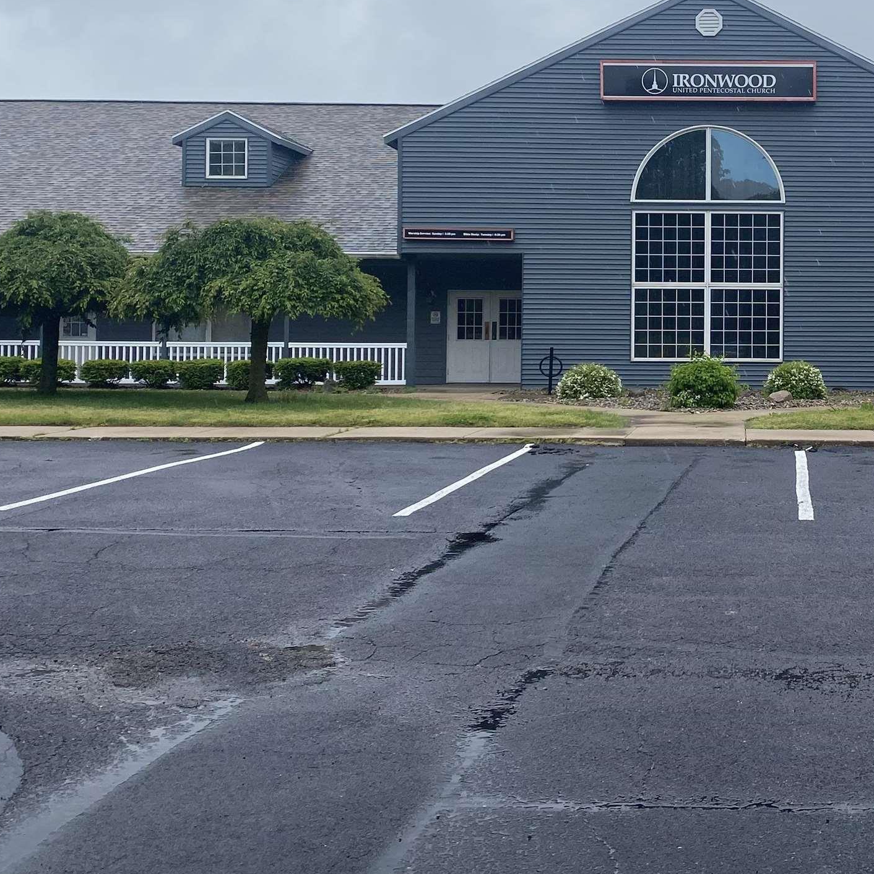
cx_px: 753
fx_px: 1428
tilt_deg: +0.7
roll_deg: -0.1
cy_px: 337
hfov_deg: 32.6
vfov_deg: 33.9
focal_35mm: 50
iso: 32
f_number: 1.8
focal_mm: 4.25
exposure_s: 1/827
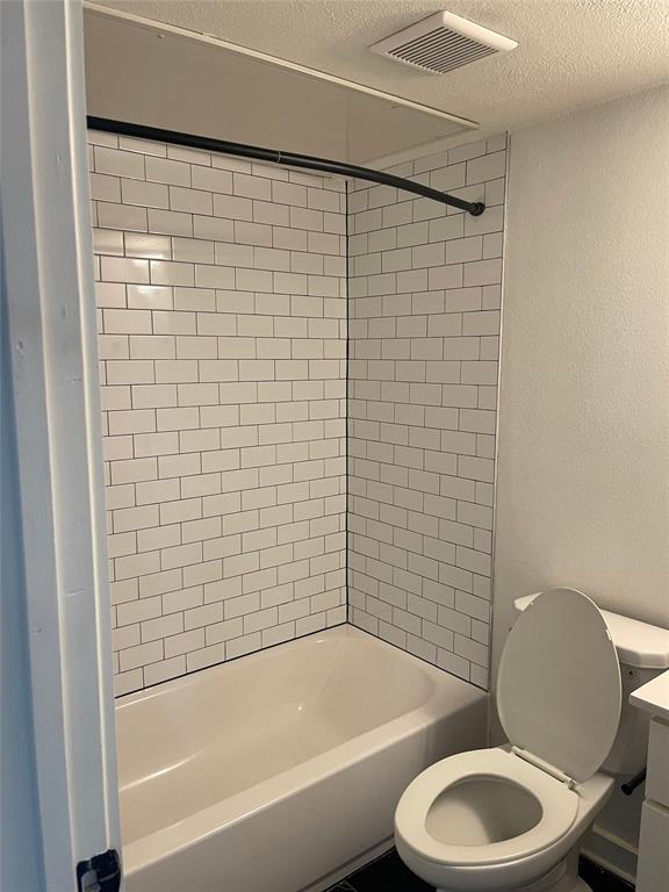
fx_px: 644
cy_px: 446
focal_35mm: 25
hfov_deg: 54.9
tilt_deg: -8.2
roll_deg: -0.1
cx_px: 334
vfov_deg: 69.4
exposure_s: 1/60
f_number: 1.6
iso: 125
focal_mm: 5.1
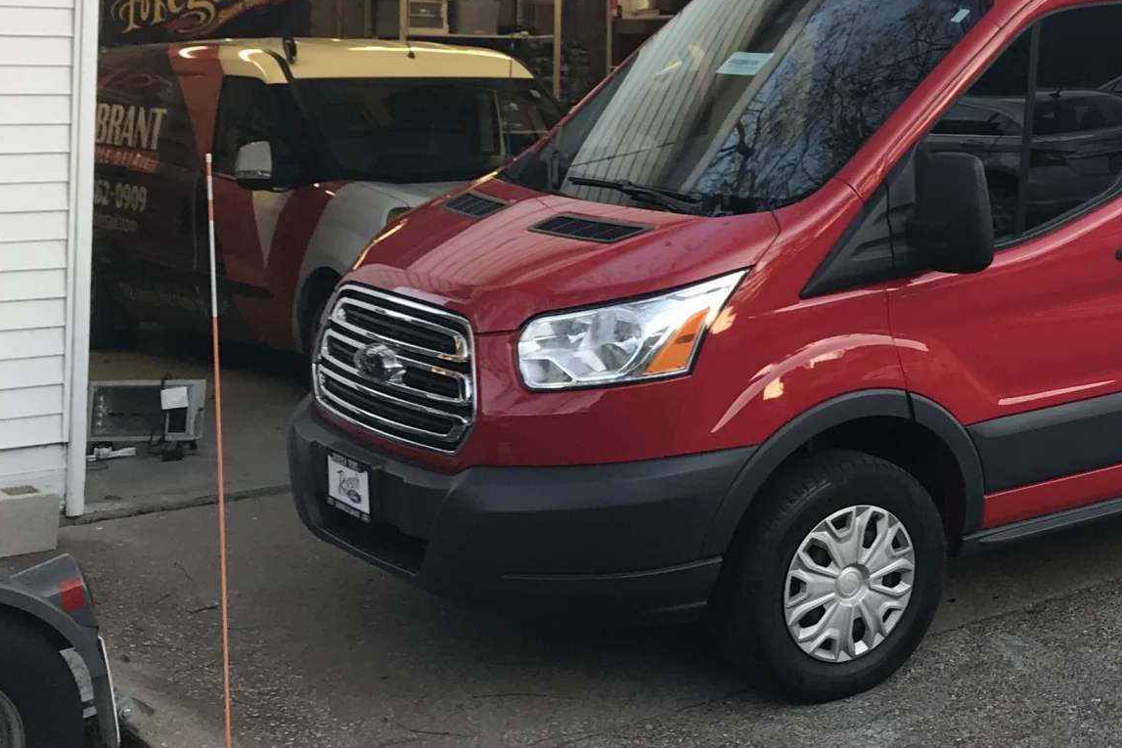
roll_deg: +0.2
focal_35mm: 65
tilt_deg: +1.4
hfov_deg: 28.3
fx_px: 2026
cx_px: 1225
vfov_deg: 20.4
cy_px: 26
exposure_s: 1/120
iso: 25
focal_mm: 3.99
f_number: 1.8
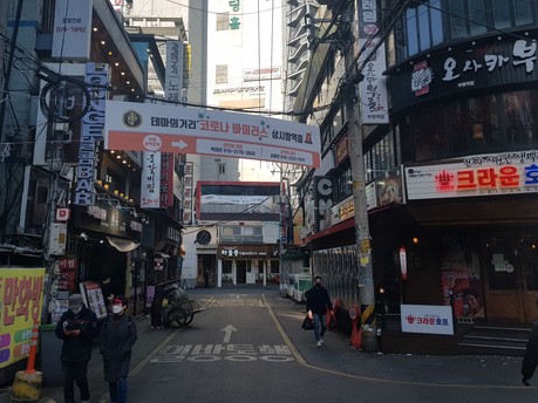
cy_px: 145
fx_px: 528
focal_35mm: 34
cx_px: 238
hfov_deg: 53.8
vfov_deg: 41.4
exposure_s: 1/2048
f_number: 1.7
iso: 40
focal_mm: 4.3
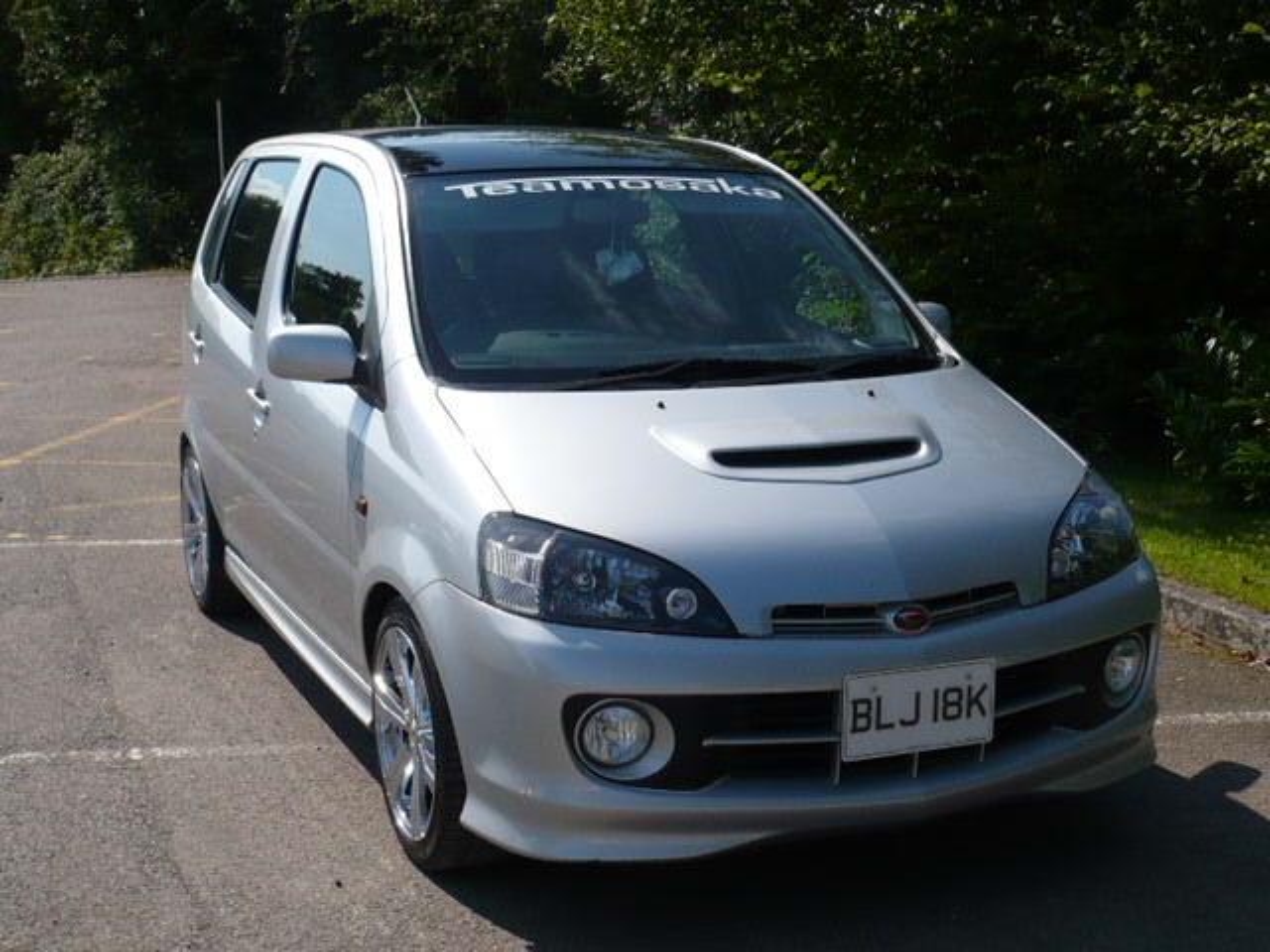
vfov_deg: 29.1
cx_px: 635
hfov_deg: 38.2
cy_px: 476
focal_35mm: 50
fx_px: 1834
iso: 100
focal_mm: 5.8
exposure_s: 1/320
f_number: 8
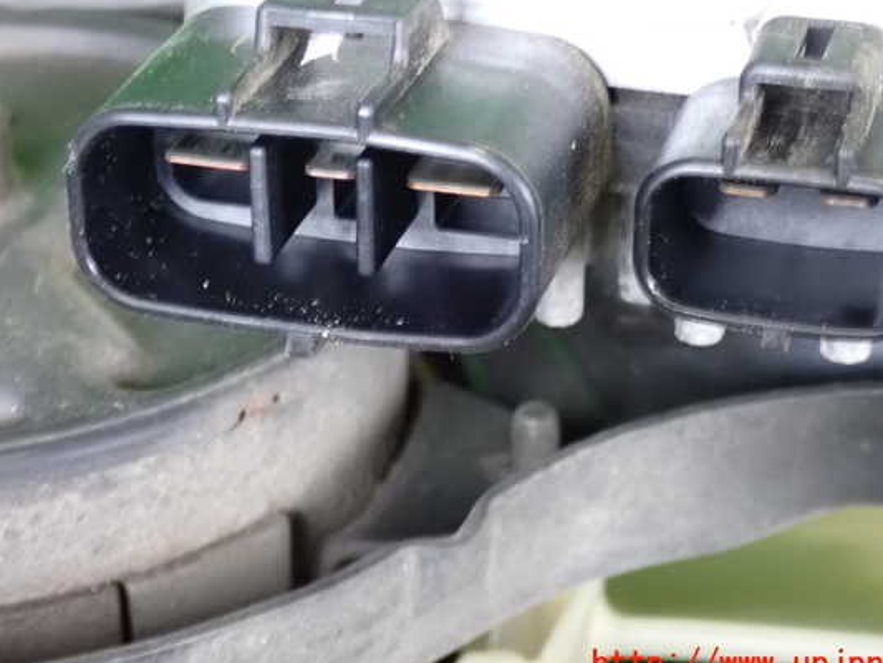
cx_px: 469
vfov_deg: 14.9
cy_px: 313
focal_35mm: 99
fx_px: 2526
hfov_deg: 19.8
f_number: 4.5
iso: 1600
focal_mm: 15.66
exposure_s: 1/20
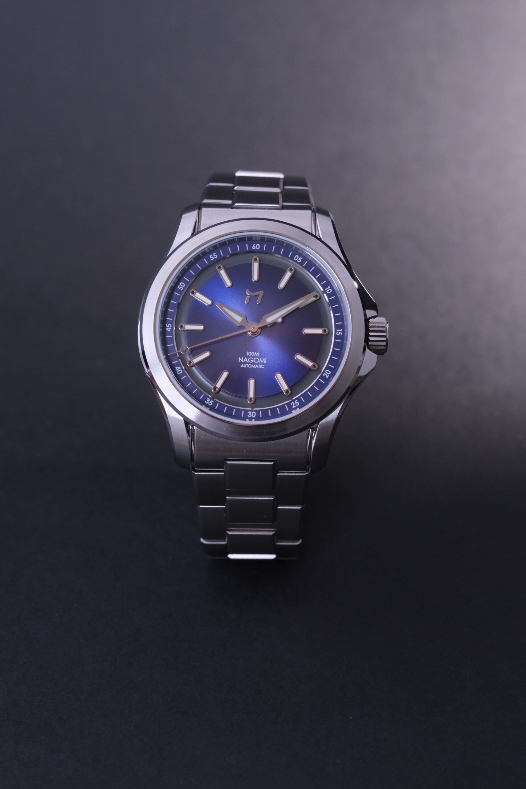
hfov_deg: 19.7
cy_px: 394
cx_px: 263
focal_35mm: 69
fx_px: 1512
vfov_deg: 29.2
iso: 1600
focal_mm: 45.8
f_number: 8
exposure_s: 1/60
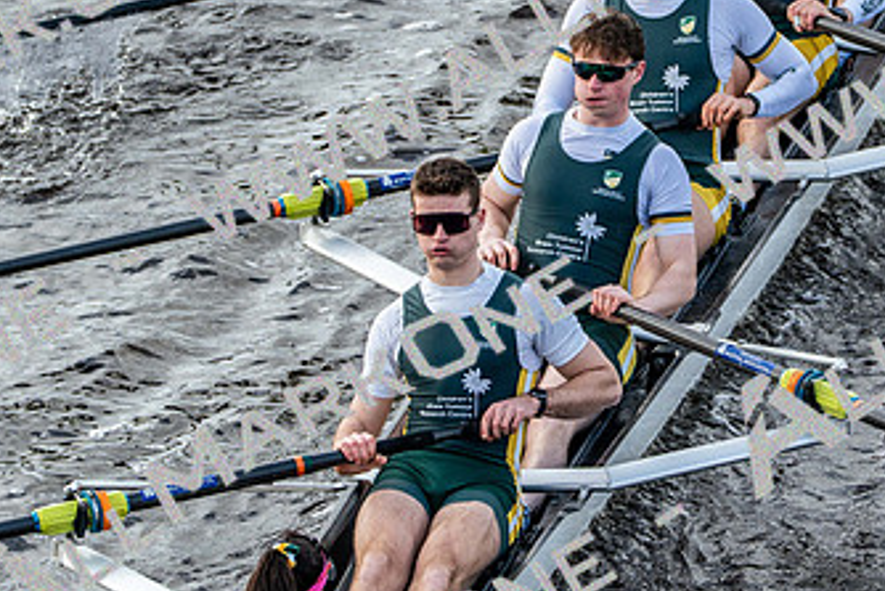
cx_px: 514
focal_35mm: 664
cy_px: 248
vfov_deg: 2.1
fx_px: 16330
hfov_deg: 3.1
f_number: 6.3
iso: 800
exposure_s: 1/1250
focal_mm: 382
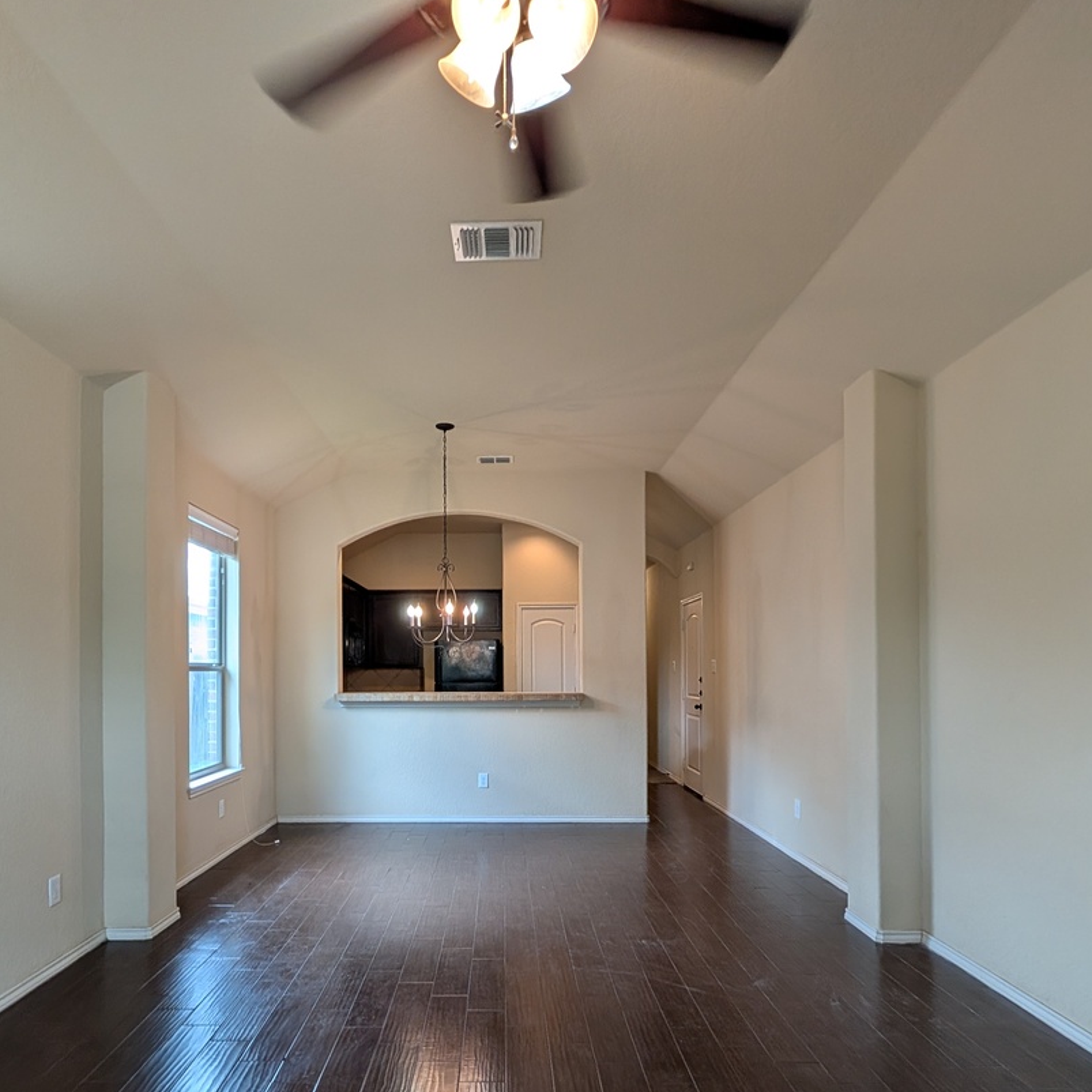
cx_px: 494
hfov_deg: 77.5
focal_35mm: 19
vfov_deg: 76.7
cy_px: 660
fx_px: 678
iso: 54
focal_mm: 2.02
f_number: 1.7
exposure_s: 1/60
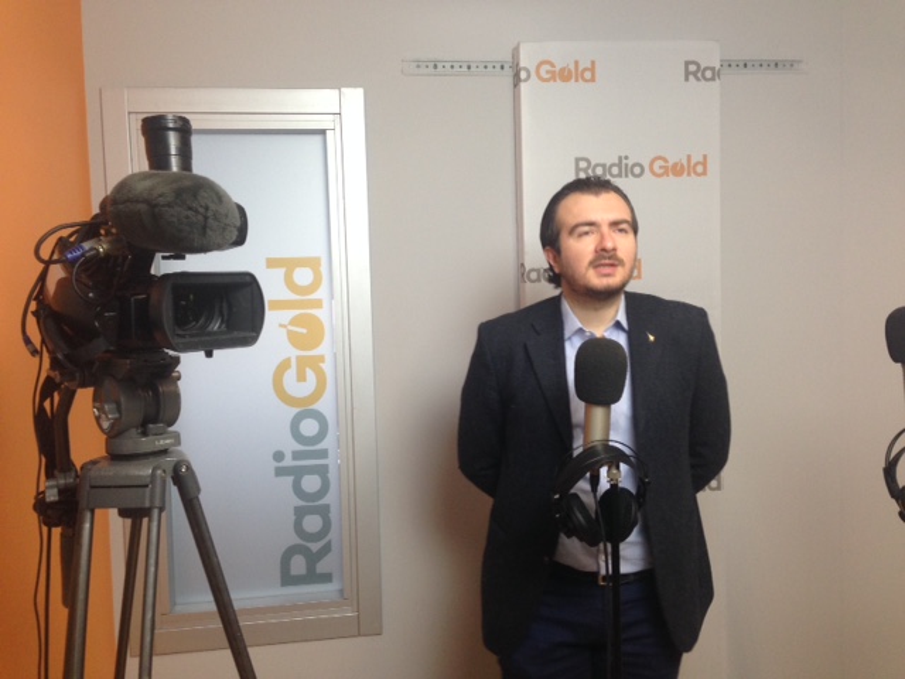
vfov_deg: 42.9
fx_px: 863
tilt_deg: -2.1
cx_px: 452
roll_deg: +1.1
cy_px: 340
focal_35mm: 33
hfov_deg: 55.4
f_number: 2.4
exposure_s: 1/20
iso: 80
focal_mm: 4.12
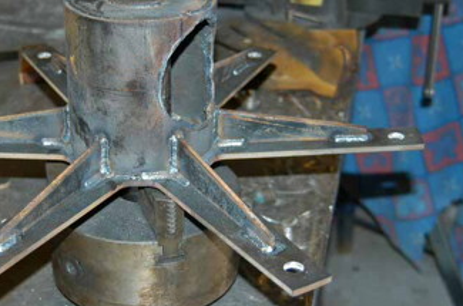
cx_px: 201
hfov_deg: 32.4
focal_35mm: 62
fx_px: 795
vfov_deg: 21.8
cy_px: 158
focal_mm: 28
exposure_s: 1/60
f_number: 3.5
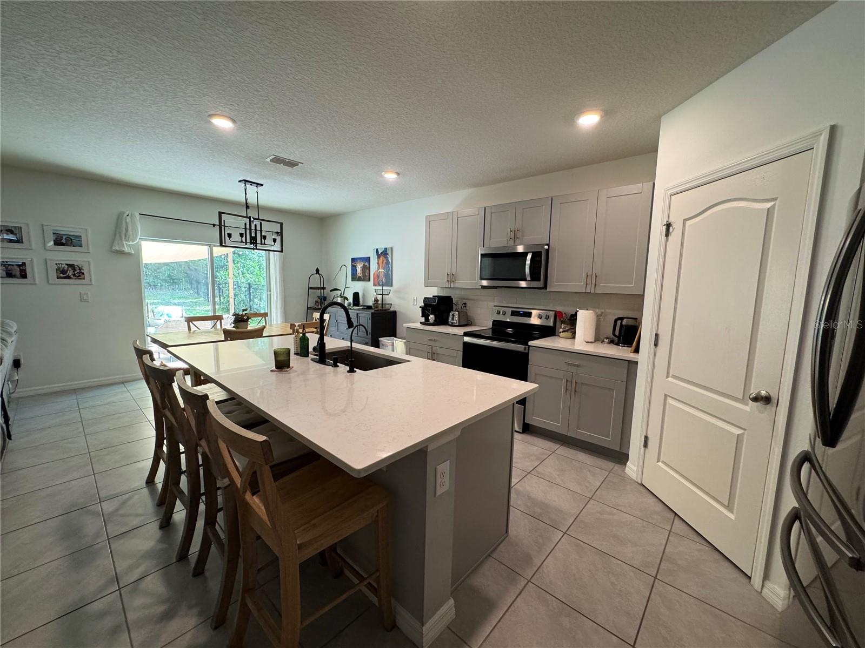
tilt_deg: -6.9
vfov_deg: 85.7
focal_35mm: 14
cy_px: 324
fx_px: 350
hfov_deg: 102.1
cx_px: 432
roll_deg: -1.5
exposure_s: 1/120
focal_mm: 2.22
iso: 250
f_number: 2.2
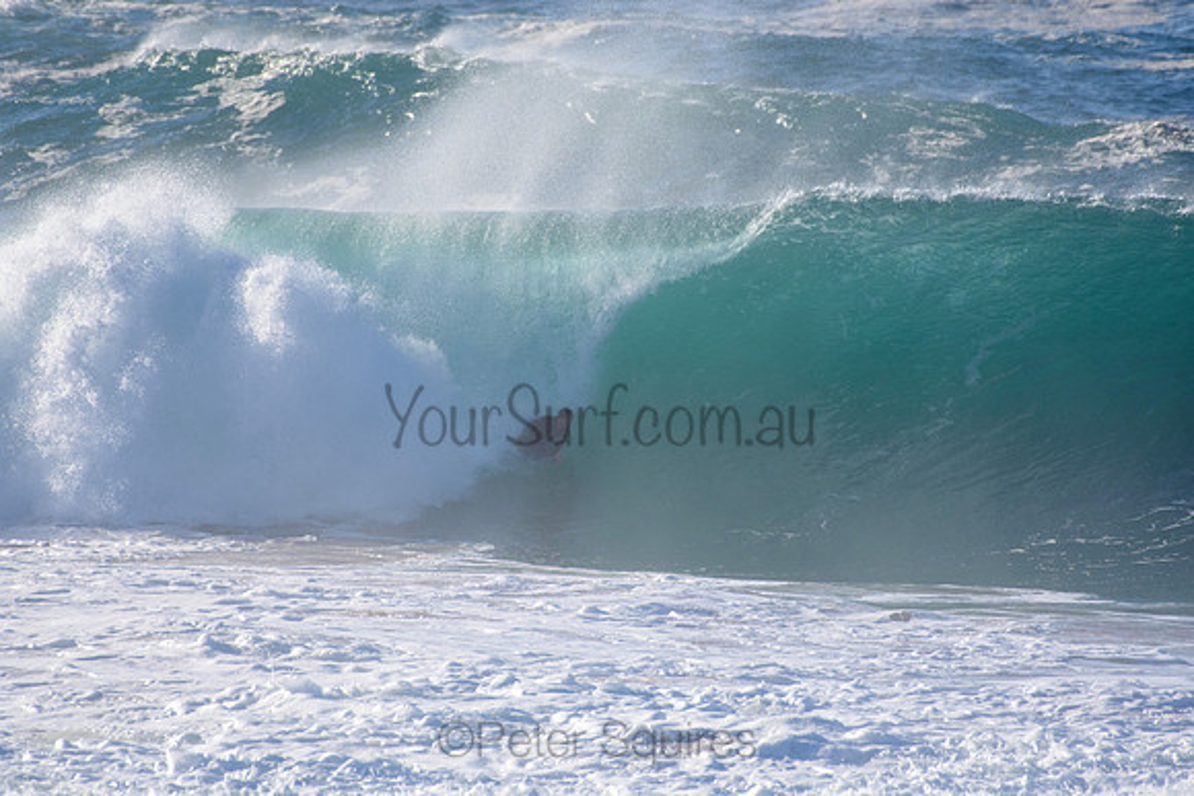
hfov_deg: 2.7
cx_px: 597
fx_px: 24880
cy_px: 398
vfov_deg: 1.8
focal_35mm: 750
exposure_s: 1/2000
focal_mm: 500
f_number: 5.6
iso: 320
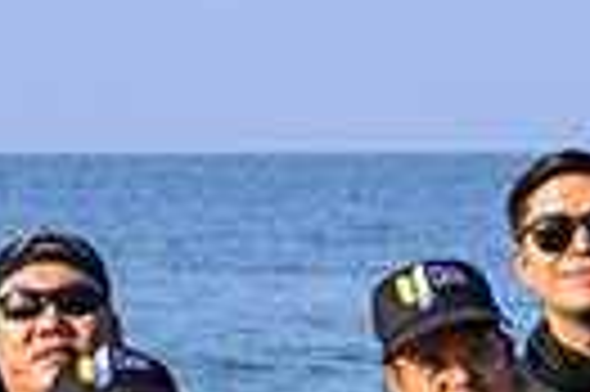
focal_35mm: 316
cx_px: 455
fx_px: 5172
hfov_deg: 6.5
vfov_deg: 4.3
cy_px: 622
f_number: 8
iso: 140
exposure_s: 1/320
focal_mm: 43
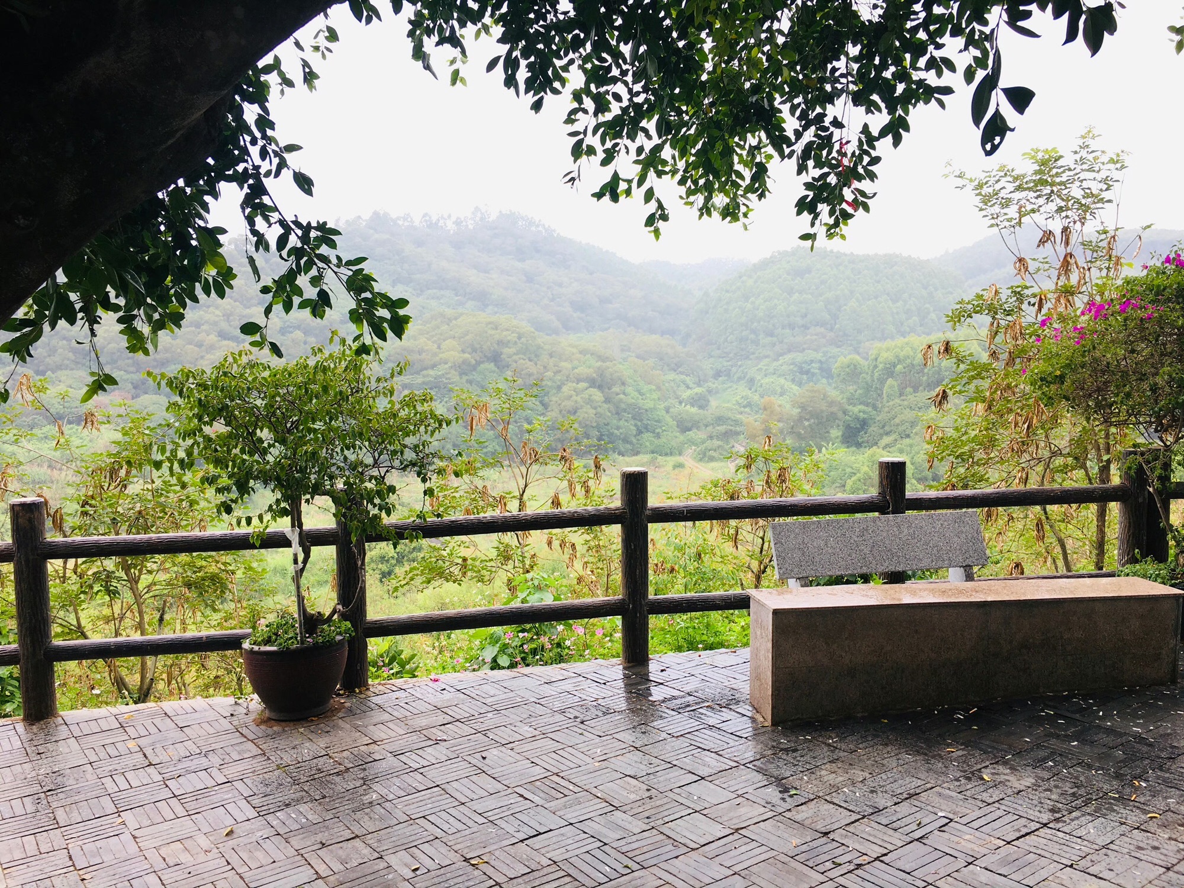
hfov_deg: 61.7
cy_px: 444
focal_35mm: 29
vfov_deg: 48.2
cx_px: 592
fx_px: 992
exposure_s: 1/220
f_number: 2.2
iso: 25
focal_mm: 4.15
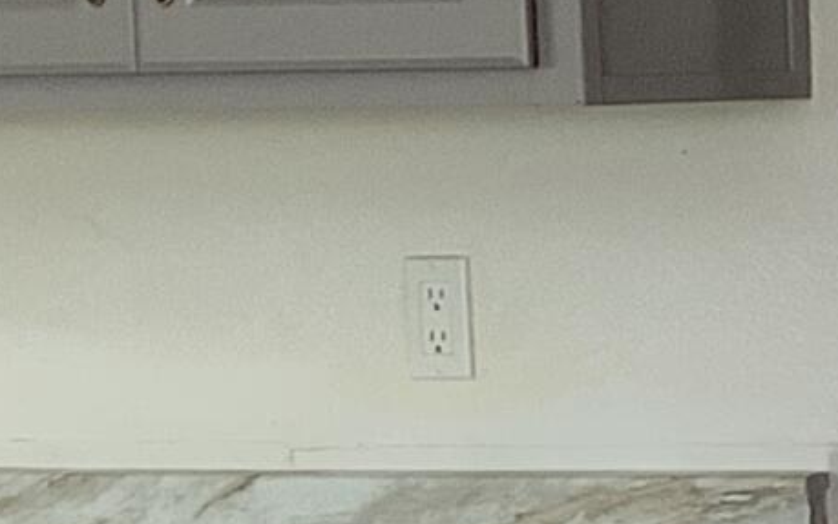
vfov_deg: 6.1
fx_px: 4911
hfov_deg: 8.6
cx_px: 2260
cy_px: 349
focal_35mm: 215
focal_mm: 3.3
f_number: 2.4
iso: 32
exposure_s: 1/120
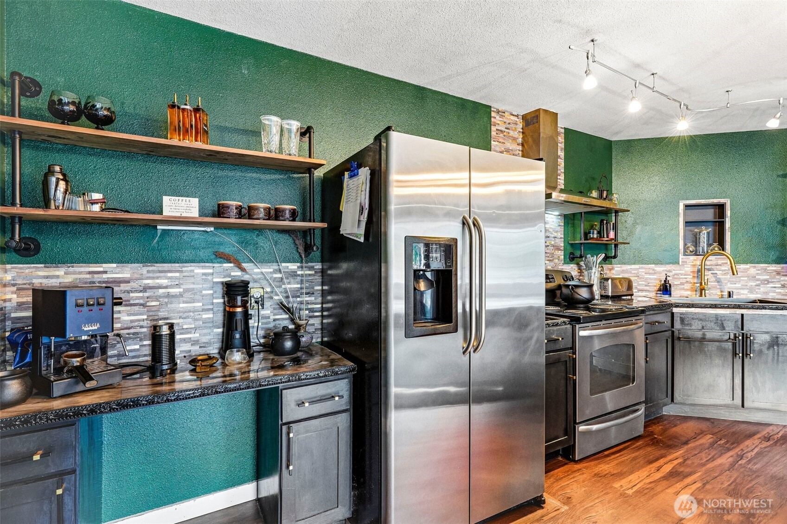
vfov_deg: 70.4
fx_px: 372
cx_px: 394
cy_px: 262
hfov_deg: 93.3
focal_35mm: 17
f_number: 8
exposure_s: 1/15
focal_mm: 17
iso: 2000
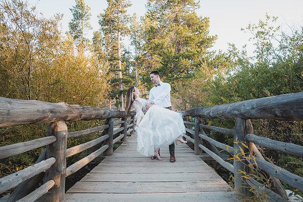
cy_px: 101
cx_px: 154
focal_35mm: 19
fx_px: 160
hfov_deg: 86.9
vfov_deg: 64.5
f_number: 2.8
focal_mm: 18
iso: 200
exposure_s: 1/100
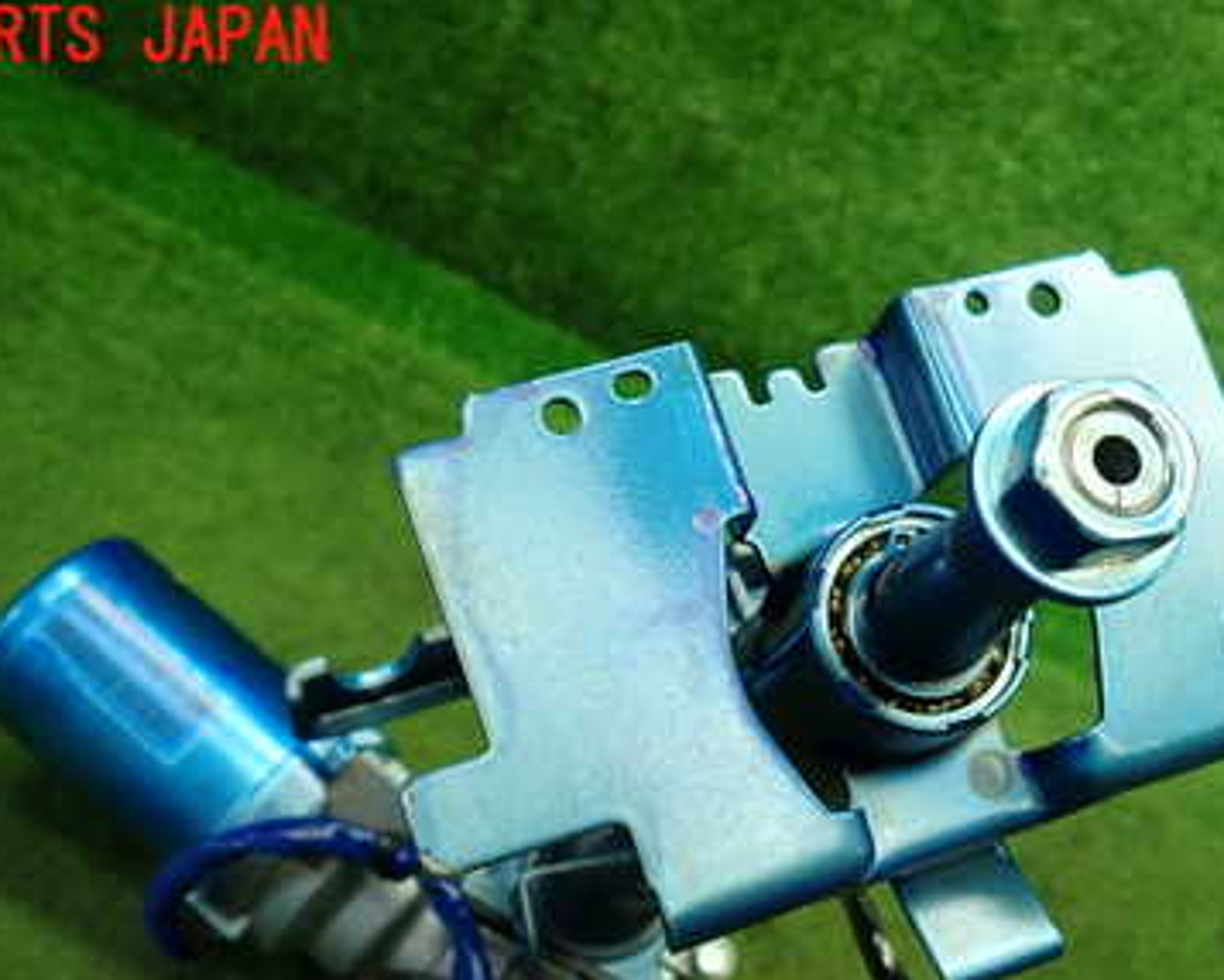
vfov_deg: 35.5
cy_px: 768
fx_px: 1486
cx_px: 734
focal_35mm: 41
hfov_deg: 44.5
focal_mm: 4.5
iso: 200
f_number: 2
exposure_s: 1/60
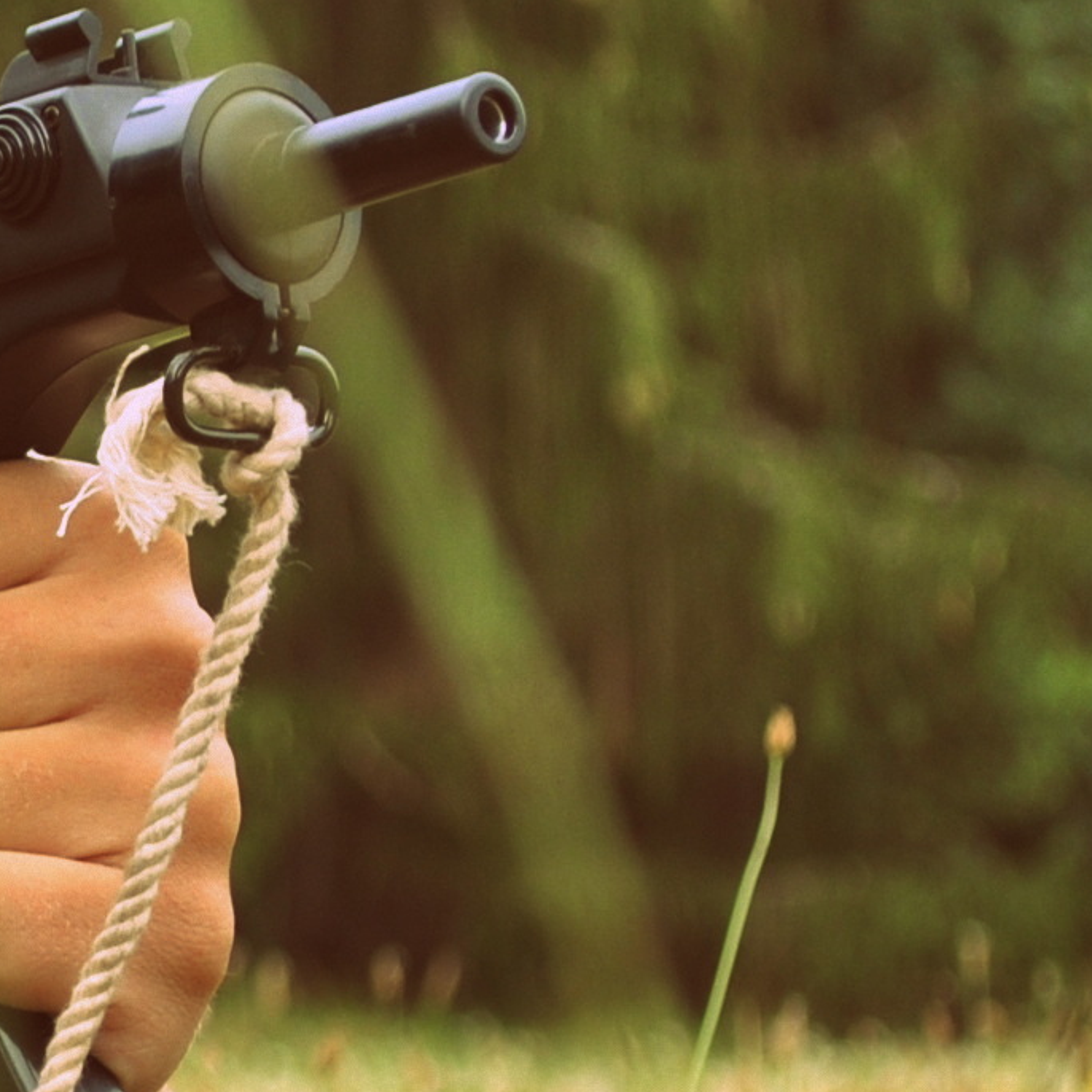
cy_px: 960
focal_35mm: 259
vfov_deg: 6.7
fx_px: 9244
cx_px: -864
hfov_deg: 6.6
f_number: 5.6
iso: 180
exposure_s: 1/125
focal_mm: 48
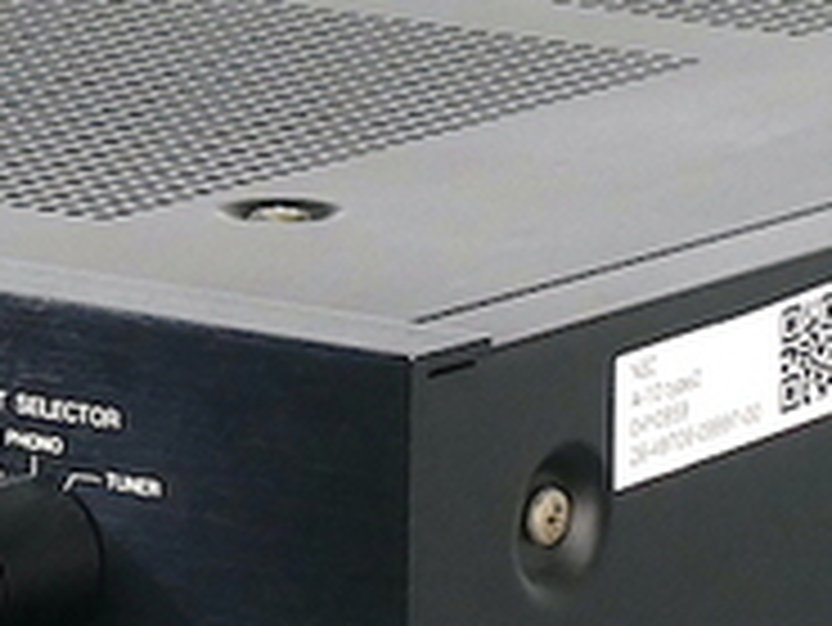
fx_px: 13228
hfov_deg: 3.6
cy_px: 518
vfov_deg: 2.7
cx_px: 49
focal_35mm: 550
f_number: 5.1
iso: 200
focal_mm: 19
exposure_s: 1/8
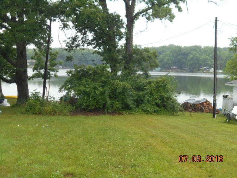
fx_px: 383
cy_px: 89
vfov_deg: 26.1
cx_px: 118
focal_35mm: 56
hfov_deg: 34.3
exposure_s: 1/80
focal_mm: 10
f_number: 4.9
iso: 80
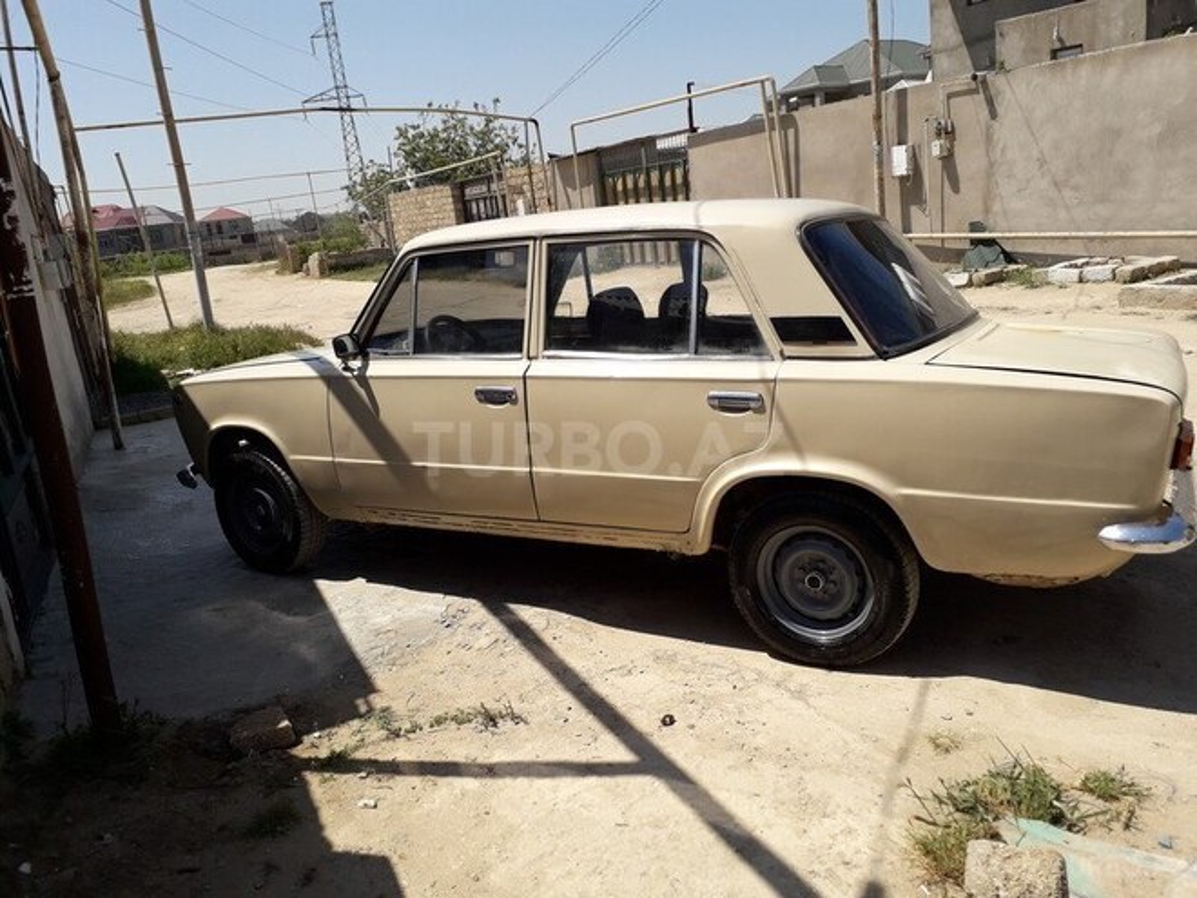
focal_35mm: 27
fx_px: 934
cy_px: 449
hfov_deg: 65.3
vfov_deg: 51.4
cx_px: 598
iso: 40
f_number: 1.9
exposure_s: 1/2268
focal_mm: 3.6
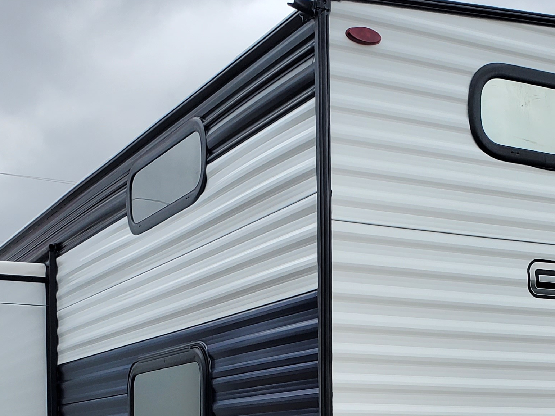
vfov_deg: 20.4
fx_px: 1090
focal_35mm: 68
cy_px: 476
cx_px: 388
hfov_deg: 28.3
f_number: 2.4
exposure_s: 1/568
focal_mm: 4.3
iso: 50
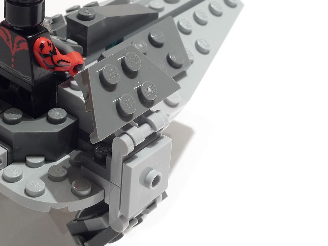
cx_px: 88
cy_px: 69
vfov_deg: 16.3
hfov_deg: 21.6
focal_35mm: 90
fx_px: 853
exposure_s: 1.3
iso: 80
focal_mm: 11.1
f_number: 4.5
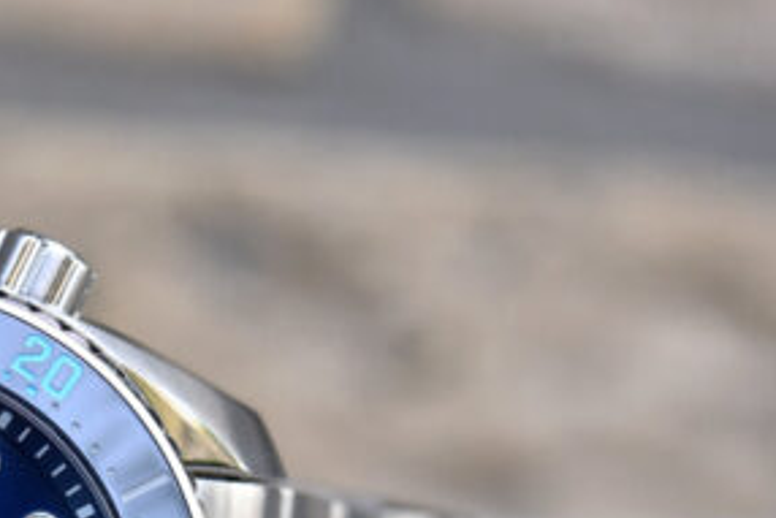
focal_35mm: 151
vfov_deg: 9.0
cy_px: 629
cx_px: -111
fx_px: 3256
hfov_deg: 13.3
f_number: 6.3
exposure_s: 1/1250
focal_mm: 60
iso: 2000
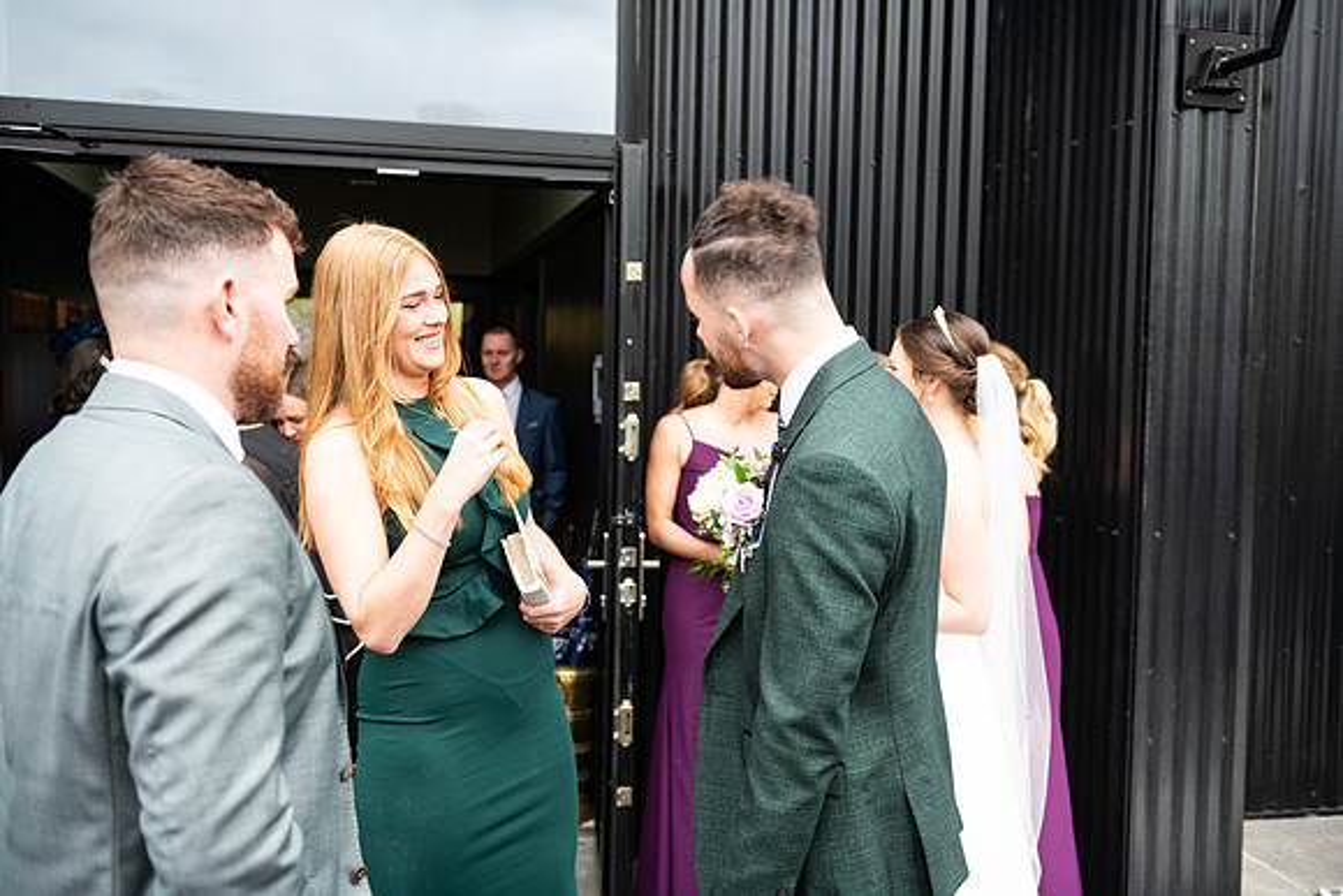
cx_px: 672
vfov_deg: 37.9
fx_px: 1306
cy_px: 448
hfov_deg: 54.4
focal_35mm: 35
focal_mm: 35
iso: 160
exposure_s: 1/200
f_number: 3.5
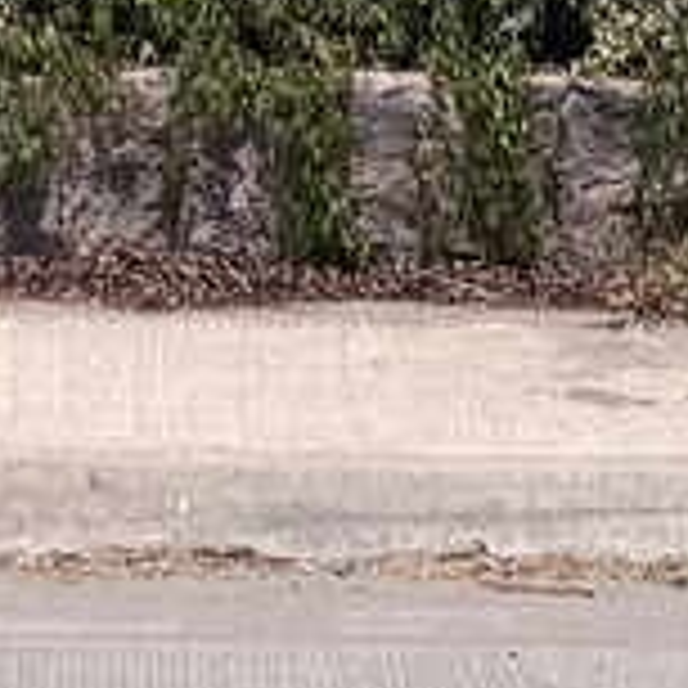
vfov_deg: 7.7
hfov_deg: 8.8
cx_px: -81
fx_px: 4452
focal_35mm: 198
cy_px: -1365
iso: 80
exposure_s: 1/7092
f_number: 1.78
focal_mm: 6.76
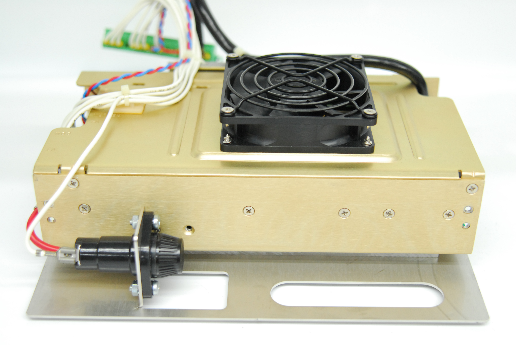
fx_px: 818
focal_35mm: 57
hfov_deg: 35.0
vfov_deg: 23.8
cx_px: 258
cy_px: 172
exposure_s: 1/100
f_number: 3.2
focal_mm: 38
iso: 800
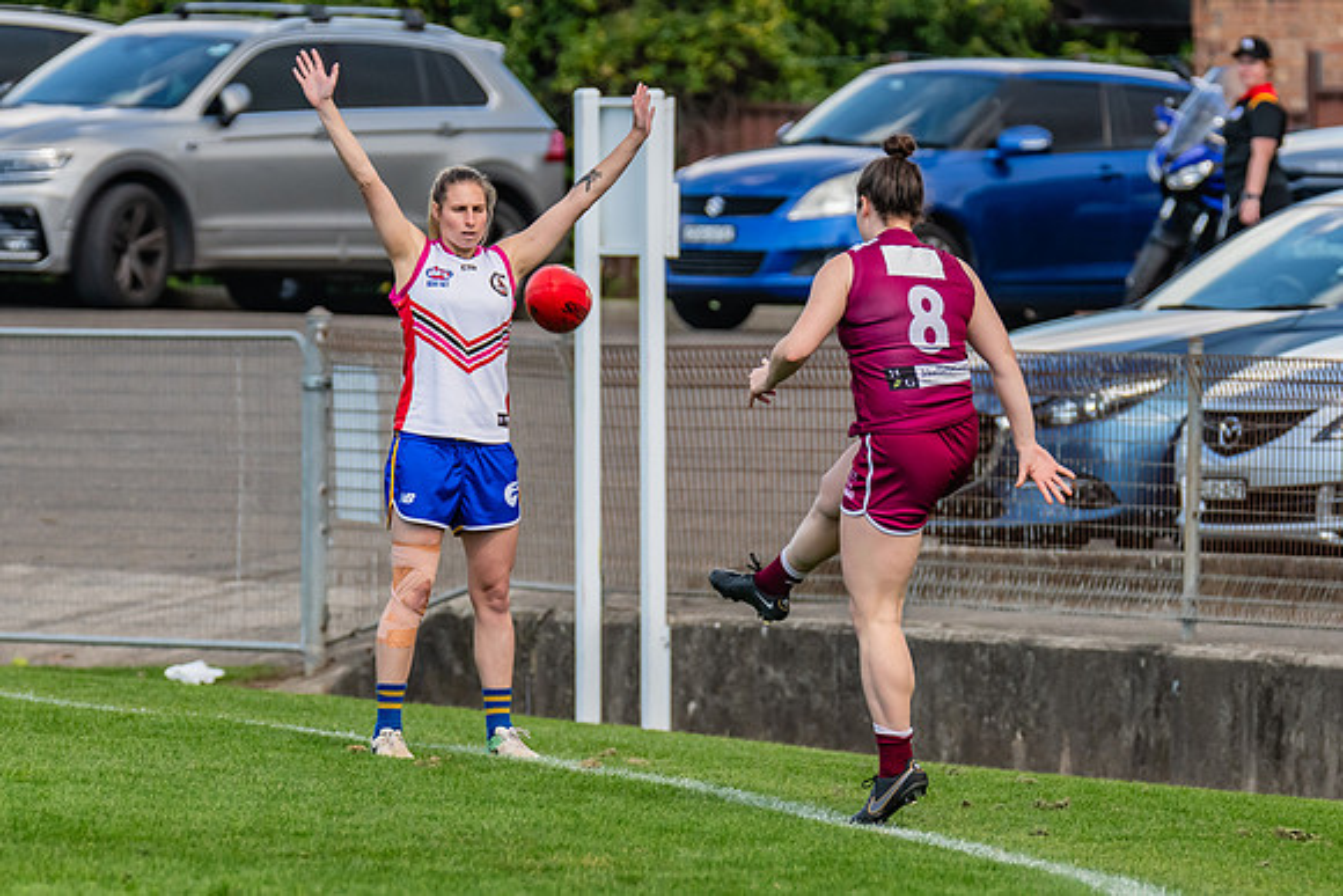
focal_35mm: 467
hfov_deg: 4.4
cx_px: 810
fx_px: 17438
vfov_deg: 2.9
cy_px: 362
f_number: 5.6
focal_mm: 290
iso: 800
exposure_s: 1/1600
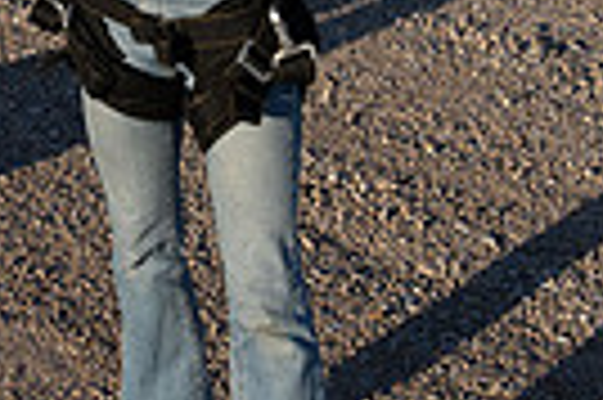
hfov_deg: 18.9
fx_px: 1740
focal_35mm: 104
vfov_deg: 12.4
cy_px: -227
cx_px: -68
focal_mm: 24
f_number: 9
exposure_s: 1/2000
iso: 800
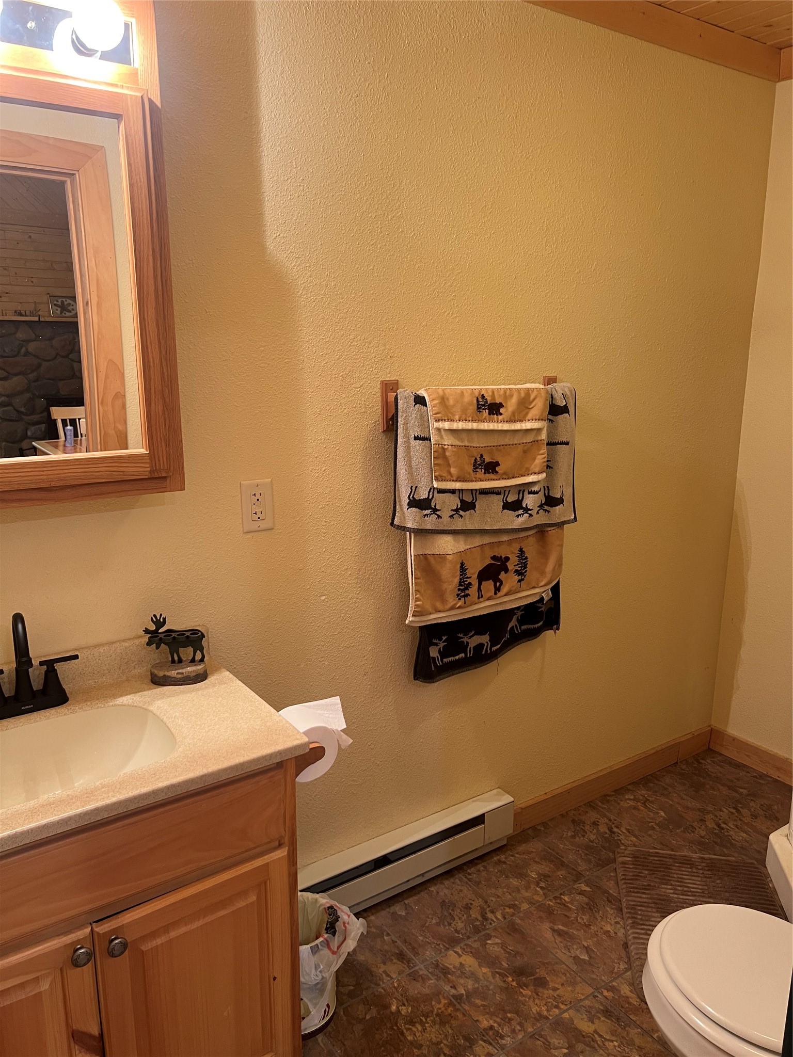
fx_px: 794
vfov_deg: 67.3
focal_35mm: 26
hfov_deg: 53.1
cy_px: 528
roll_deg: +1.5
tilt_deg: -13.3
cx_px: 396
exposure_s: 1/60
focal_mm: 5.7
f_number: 1.5
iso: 125
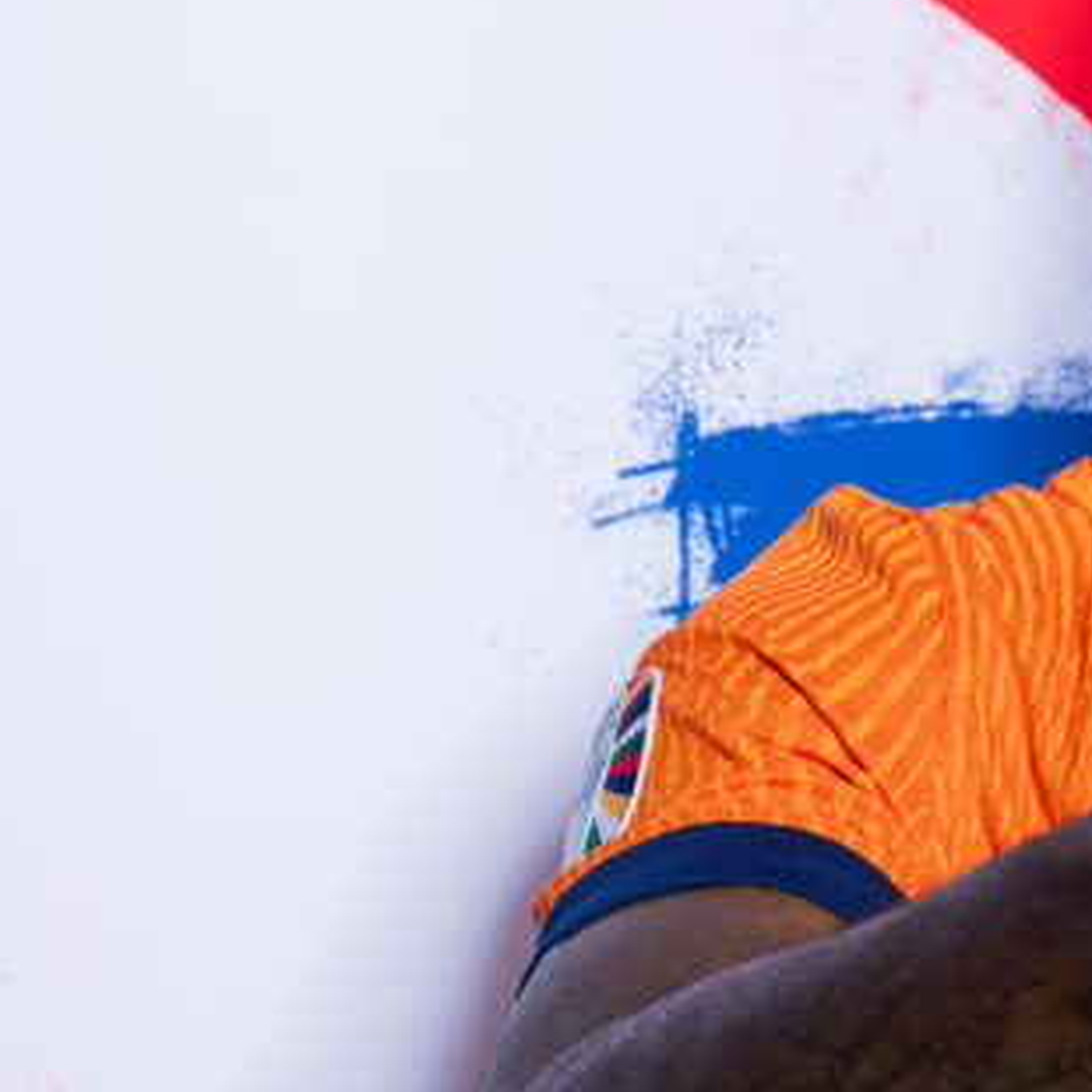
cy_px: 668
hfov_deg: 16.0
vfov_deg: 17.2
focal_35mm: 101
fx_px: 3605
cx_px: 1568
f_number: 6.3
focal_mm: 36
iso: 125
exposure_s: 1/200
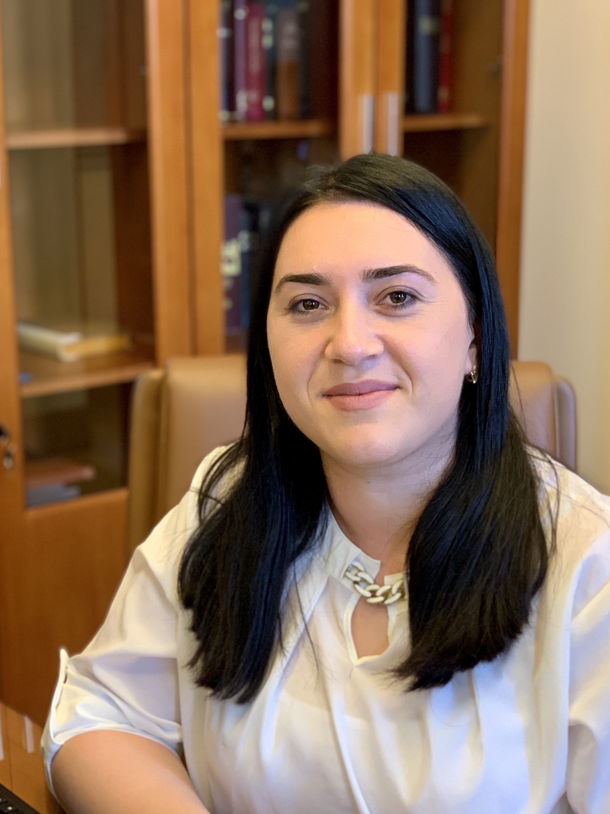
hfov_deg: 20.4
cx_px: 358
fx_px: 1692
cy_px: 552
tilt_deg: -16.3
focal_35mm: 72
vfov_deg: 26.9
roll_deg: -0.6
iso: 125
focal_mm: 6
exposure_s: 1/82
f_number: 2.4
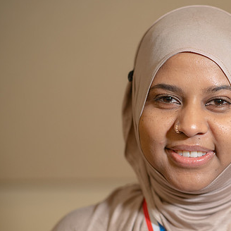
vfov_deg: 12.7
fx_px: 1034
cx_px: 196
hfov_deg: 12.7
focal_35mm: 137
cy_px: 132
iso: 500
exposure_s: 1/250
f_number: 1.8
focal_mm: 85
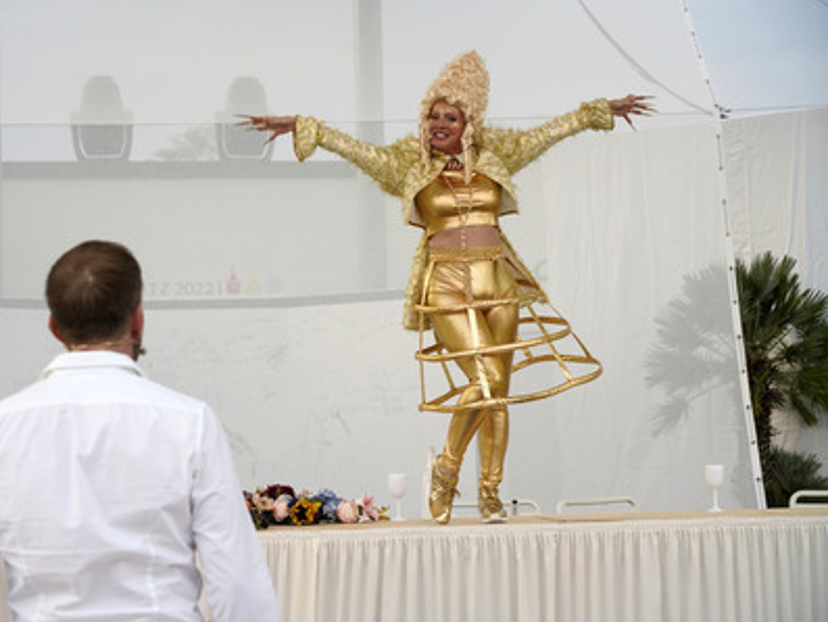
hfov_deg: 23.3
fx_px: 2010
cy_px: 311
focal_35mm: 84
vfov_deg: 17.6
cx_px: 362
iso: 640
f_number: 6.3
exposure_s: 1/160
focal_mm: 77
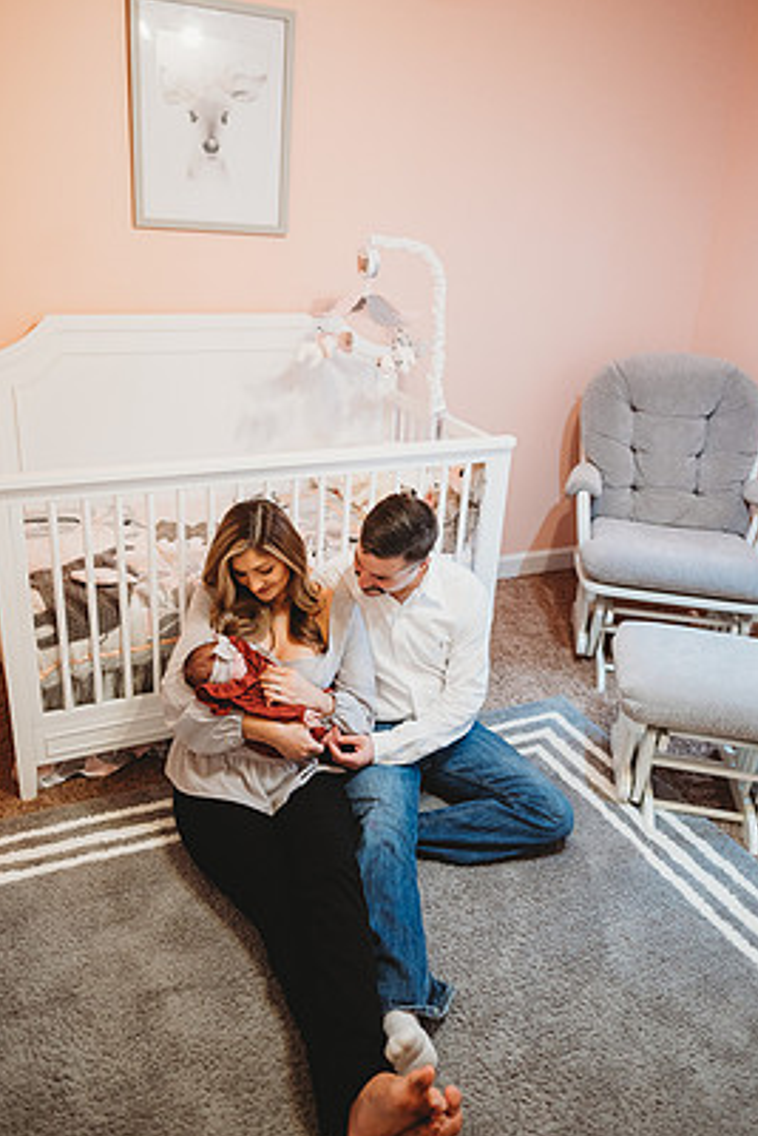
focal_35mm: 27
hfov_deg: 48.0
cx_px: 375
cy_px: 542
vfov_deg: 67.3
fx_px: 852
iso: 1250
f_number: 1.8
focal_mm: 24
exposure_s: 1/160
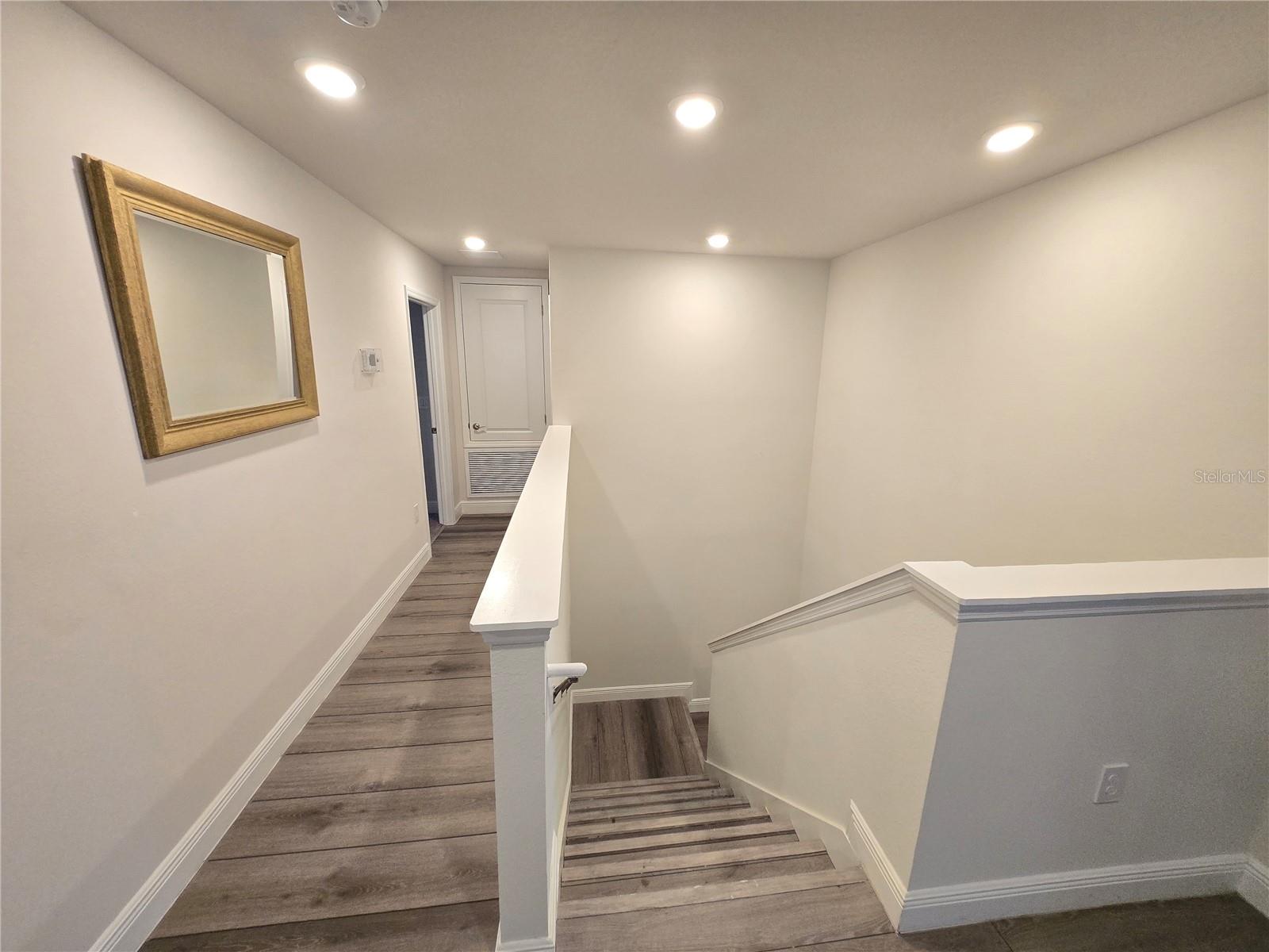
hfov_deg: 106.2
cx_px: 634
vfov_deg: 89.9
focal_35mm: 13
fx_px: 477
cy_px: 476
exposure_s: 1/60
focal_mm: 1.7
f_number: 2.2
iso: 250
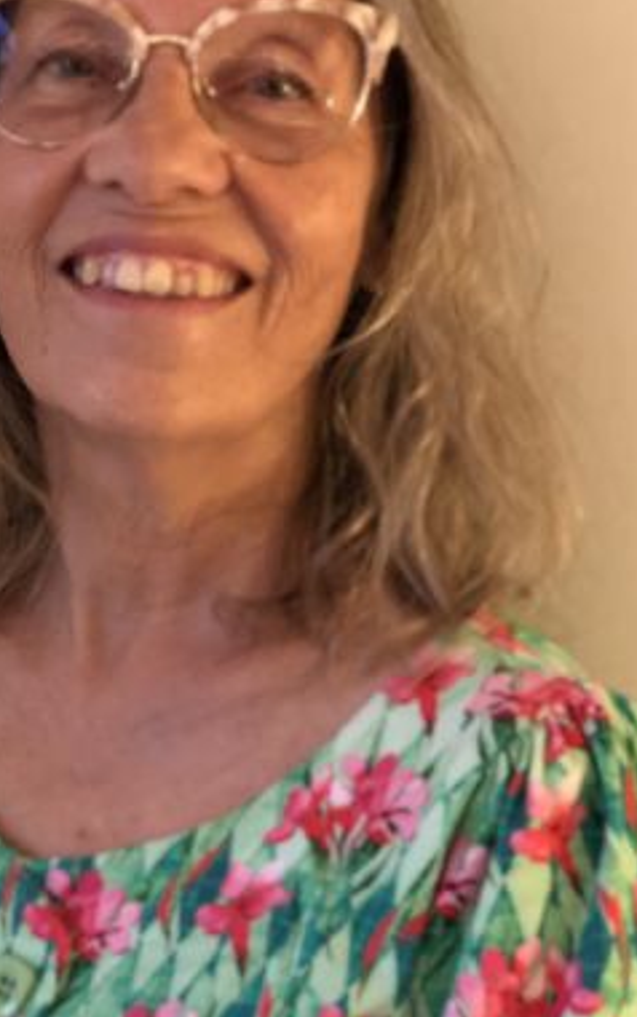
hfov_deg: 14.9
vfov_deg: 23.8
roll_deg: +0.5
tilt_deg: -10.3
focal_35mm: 87
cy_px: 538
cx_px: 115
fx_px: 2413
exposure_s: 1/10
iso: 160
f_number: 2.4
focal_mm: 6
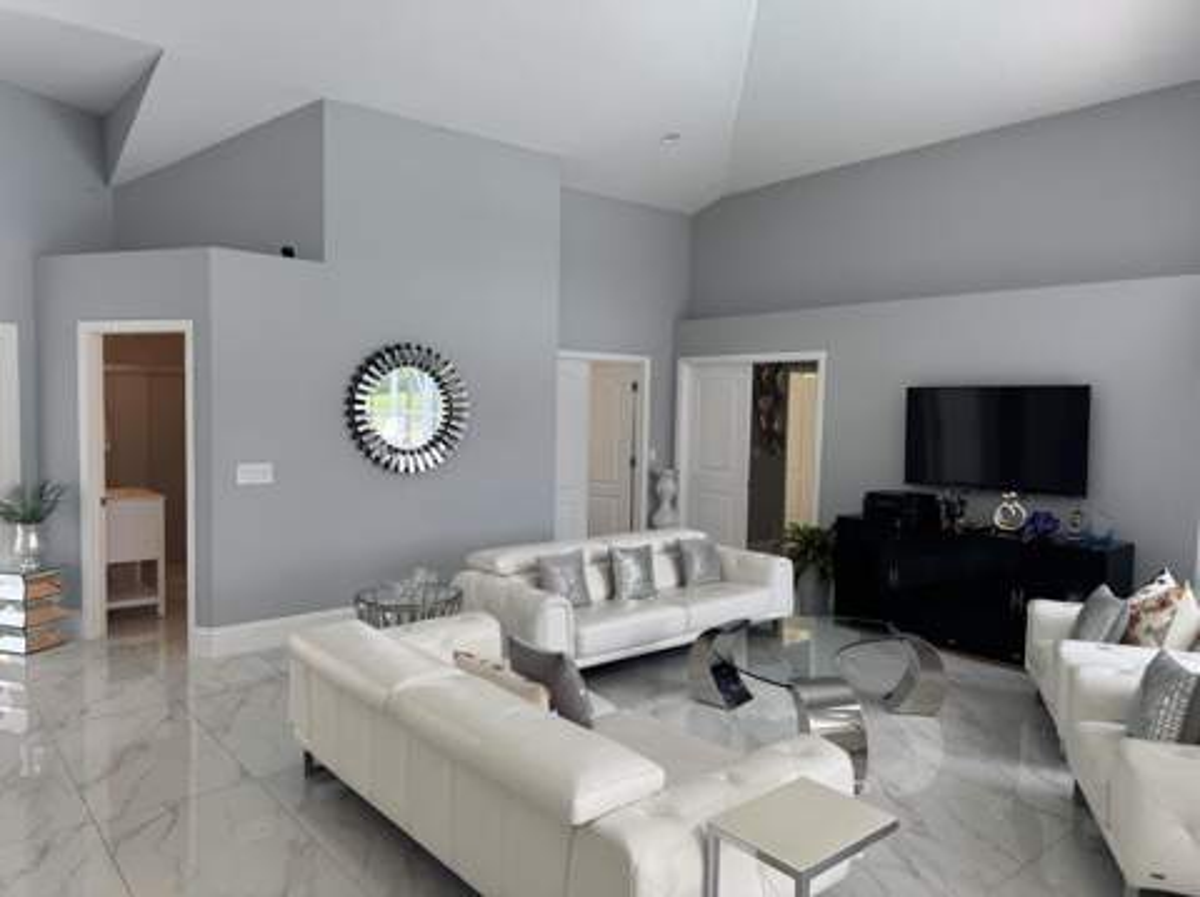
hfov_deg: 71.7
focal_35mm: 24
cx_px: 600
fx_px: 831
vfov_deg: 56.7
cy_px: 448
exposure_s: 1/121
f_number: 1.78
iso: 100
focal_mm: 6.76
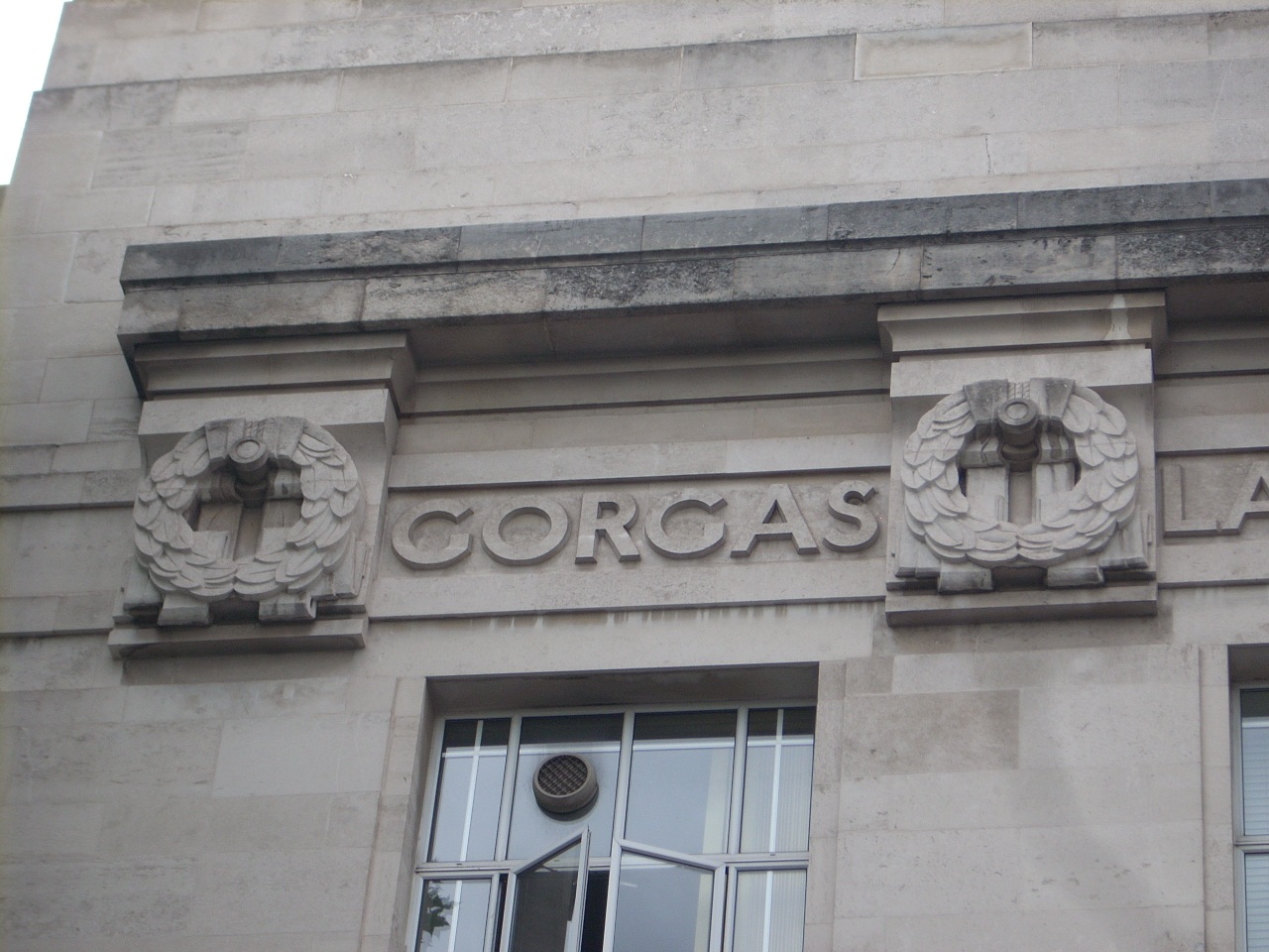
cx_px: 634
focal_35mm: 113
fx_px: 4143
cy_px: 476
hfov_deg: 17.4
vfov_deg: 13.1
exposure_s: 1/60
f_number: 5.2
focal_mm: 18.6
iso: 64
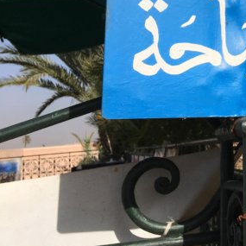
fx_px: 579
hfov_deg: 21.1
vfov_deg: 23.3
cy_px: 21
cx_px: 344
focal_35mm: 72
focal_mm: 4.15
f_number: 2.2
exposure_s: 1/3846
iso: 25
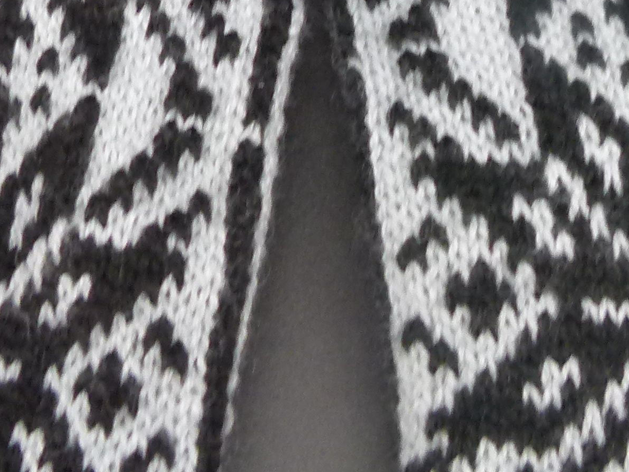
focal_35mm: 91
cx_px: 380
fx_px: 1653
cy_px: -64
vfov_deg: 15.7
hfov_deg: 21.5
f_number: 2.8
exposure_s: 1/60
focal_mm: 4.5
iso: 160
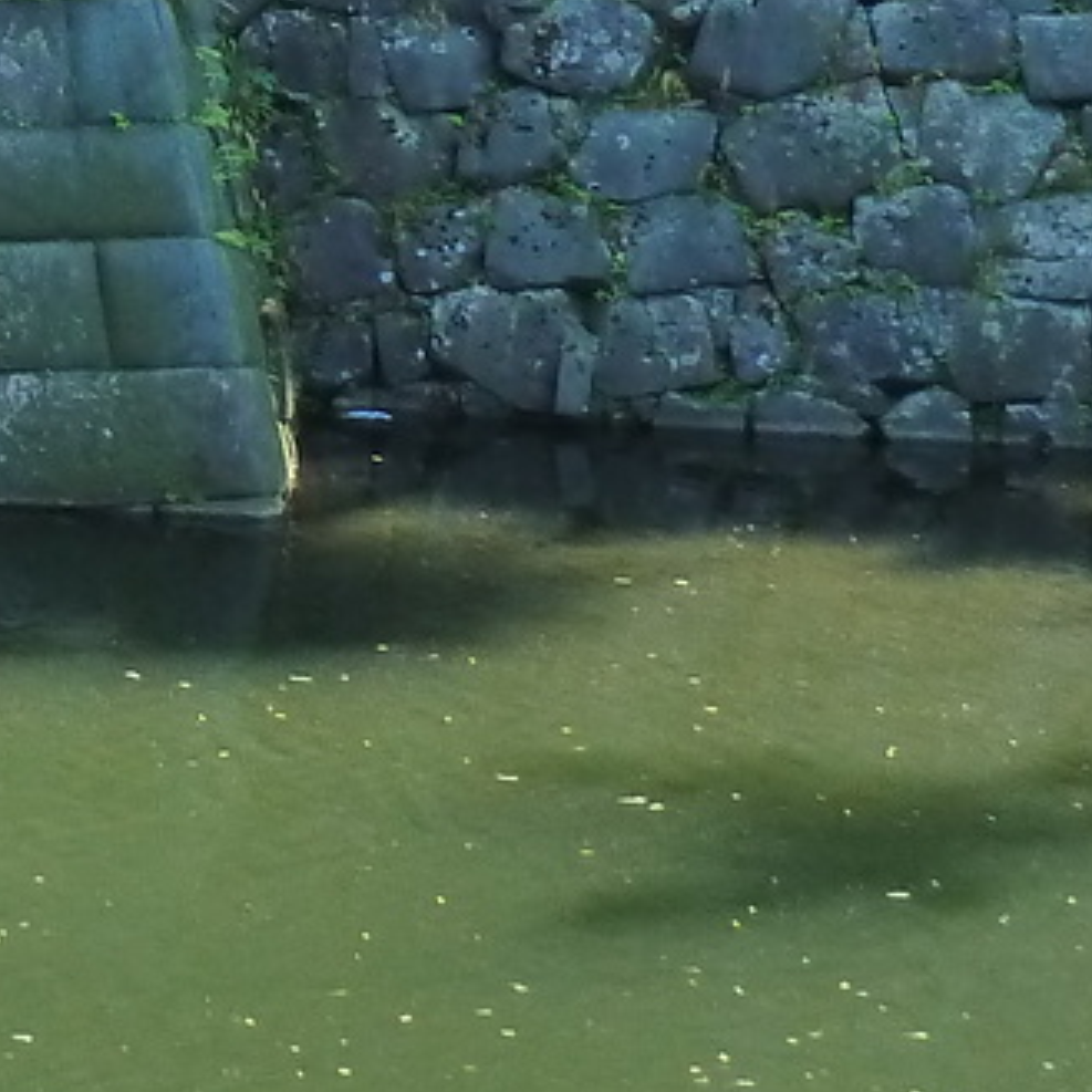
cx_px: -1311
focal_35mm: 189
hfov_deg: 8.6
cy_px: -644
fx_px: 6745
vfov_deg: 9.0
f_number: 4
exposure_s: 1/160
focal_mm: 7.3
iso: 200
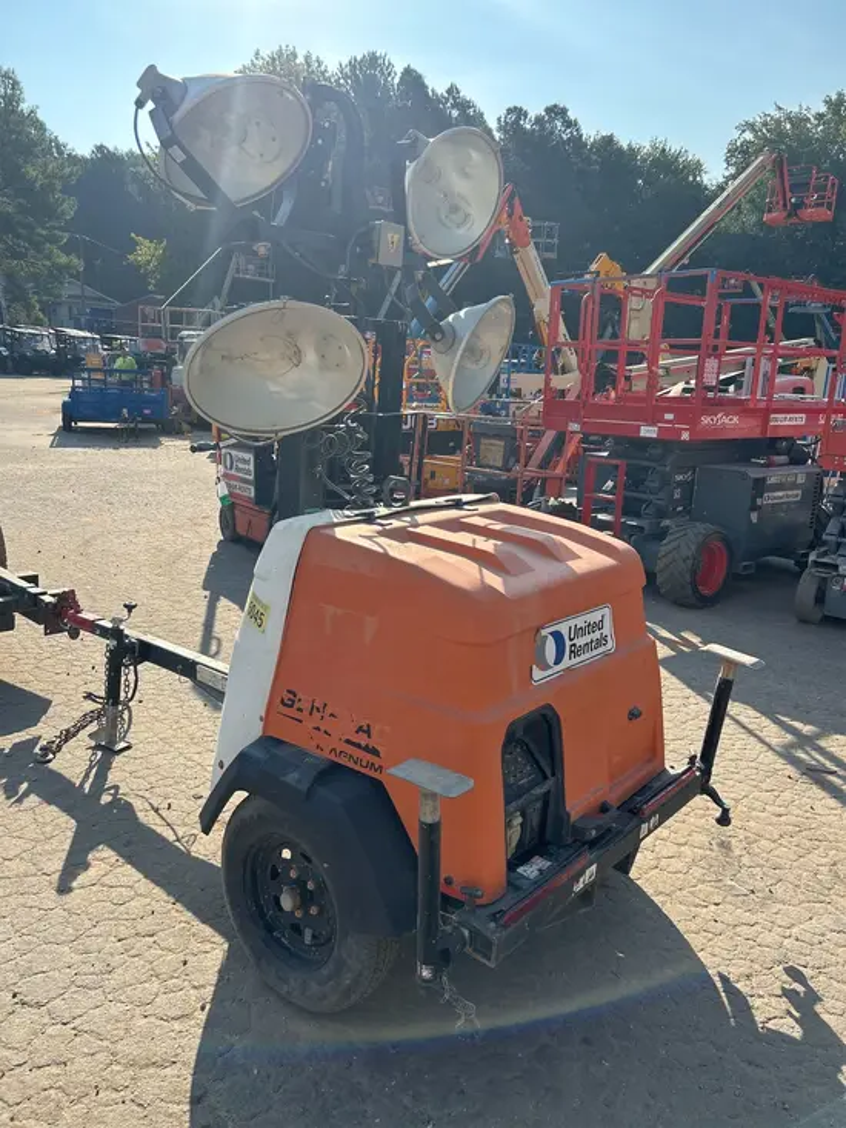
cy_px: 564
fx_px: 847
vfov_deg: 67.3
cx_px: 423
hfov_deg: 53.1
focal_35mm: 26
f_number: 1.5
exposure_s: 1/2208
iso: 50
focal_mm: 5.7
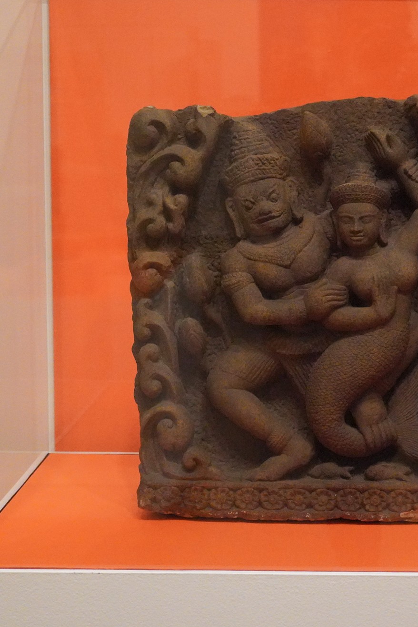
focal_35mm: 82
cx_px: 331
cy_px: 317
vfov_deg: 24.8
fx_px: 1428
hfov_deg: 16.5
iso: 12800
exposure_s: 1/100
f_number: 5.6
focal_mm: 54
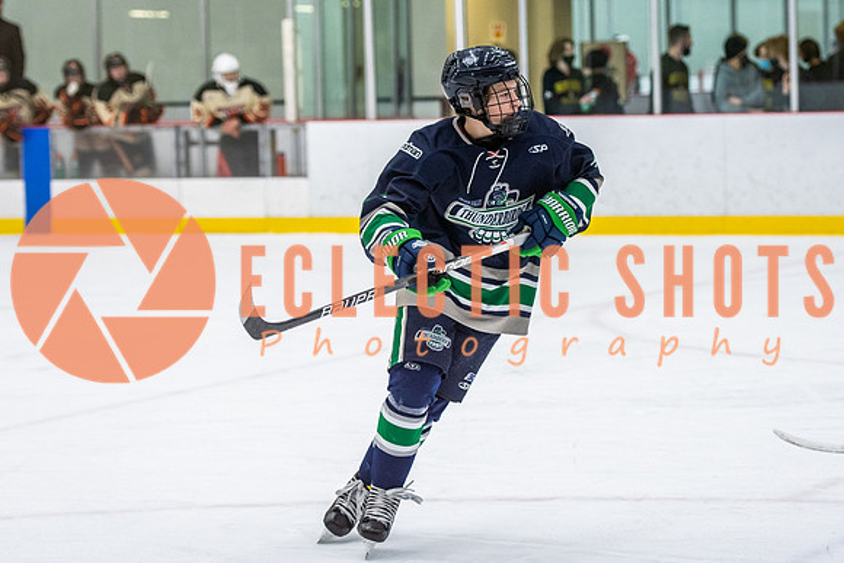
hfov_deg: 14.6
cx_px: 437
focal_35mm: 140
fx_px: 3292
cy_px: 273
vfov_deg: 9.8
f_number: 2.8
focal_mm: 90
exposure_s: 1/640
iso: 1400
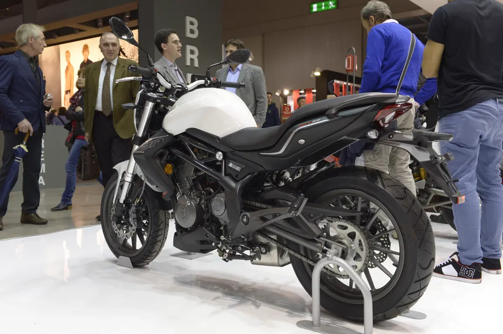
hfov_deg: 53.2
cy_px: 167
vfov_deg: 36.8
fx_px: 503
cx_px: 252
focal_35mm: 36
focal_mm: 36
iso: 1000
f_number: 5.6
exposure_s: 1/200
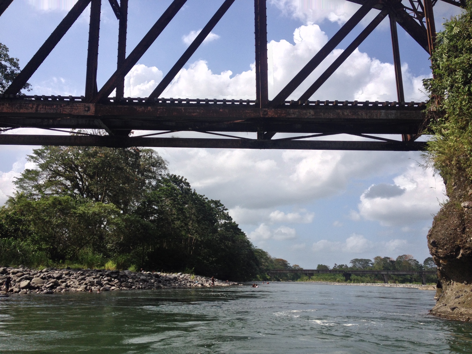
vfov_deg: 40.7
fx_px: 477
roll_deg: -1.7
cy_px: 177
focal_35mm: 35
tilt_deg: +12.8
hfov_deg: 52.6
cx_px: 236
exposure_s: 1/2632
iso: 50
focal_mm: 4.28
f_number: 2.4
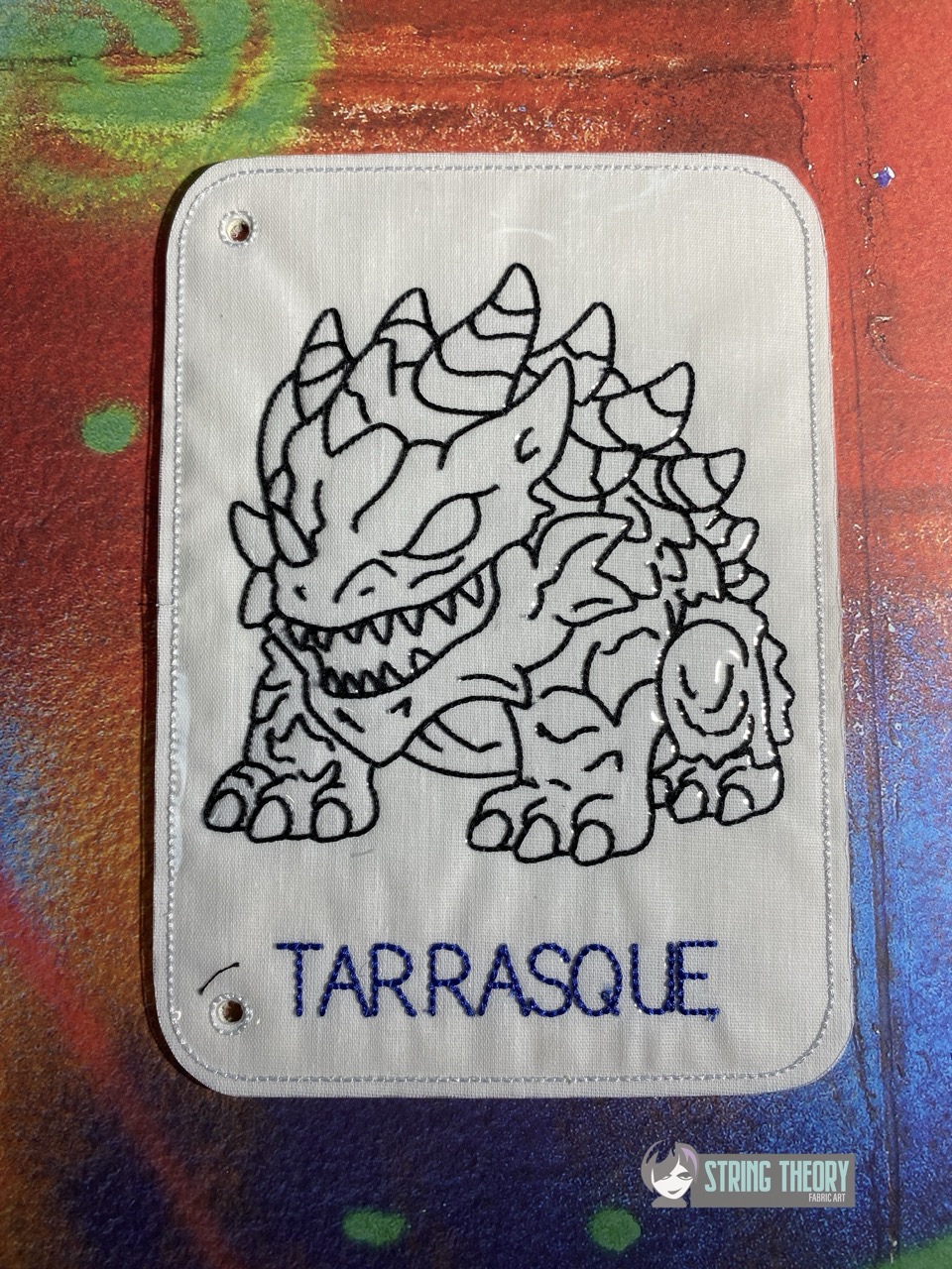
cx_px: 476
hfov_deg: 53.1
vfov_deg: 67.3
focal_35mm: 26
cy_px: 634
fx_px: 953
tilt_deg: -87.4
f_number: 1.8
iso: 32
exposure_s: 1/1043
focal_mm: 4.25
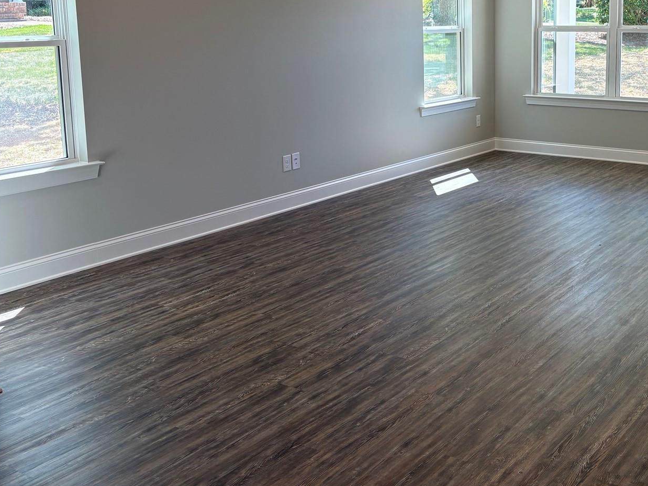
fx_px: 805
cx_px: 504
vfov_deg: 33.0
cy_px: 123
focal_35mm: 43
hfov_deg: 42.2
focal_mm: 5.96
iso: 64
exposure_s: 1/123
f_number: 1.6
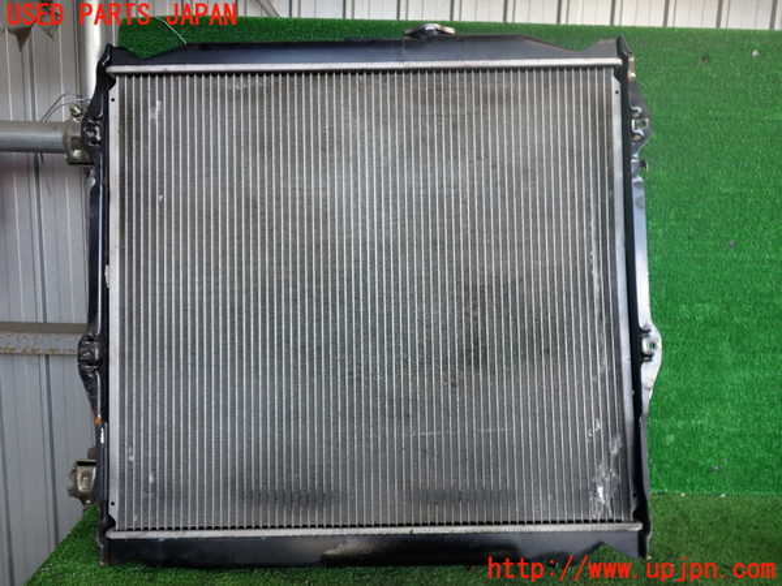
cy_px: 293
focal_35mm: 30
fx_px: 678
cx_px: 391
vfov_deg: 46.8
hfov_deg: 60.0
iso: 200
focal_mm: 5.4
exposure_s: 1/125
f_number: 2.3
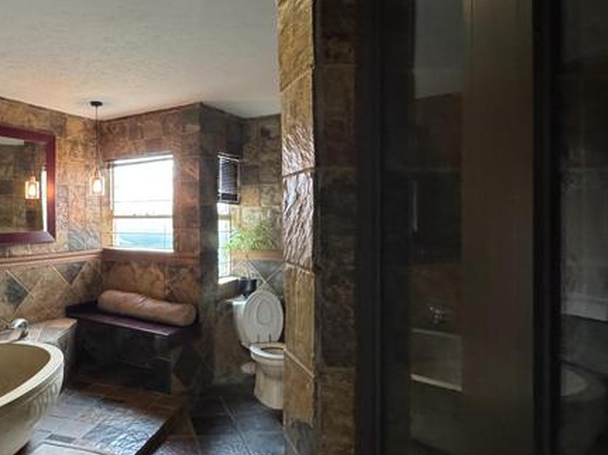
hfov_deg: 65.2
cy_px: 221
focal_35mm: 26
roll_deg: +0.3
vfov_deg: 53.0
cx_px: 193
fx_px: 457
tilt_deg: +0.5
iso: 1000
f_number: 2.2
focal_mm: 2.22
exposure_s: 1/50
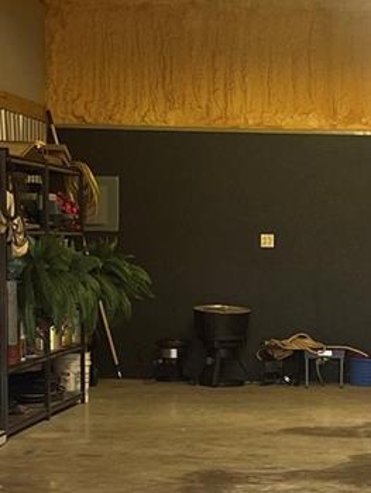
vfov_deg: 17.0
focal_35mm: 114
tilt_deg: -6.6
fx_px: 1627
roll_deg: -0.8
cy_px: 428
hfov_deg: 12.9
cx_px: 316
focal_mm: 4.2
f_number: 1.6
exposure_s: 1/121
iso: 50
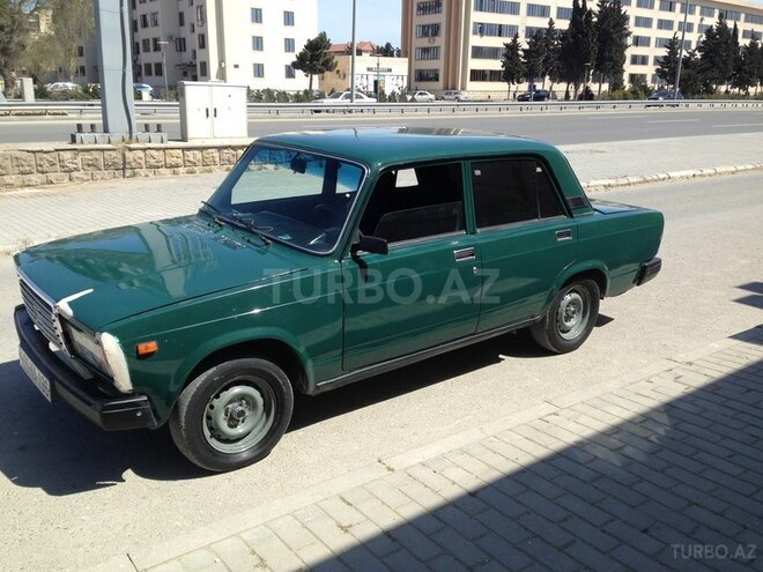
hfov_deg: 55.4
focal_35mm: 33
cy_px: 286
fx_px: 727
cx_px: 382
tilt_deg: -15.8
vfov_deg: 42.9
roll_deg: -0.4
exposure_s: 1/1106
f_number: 2.4
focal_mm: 4.12
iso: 50
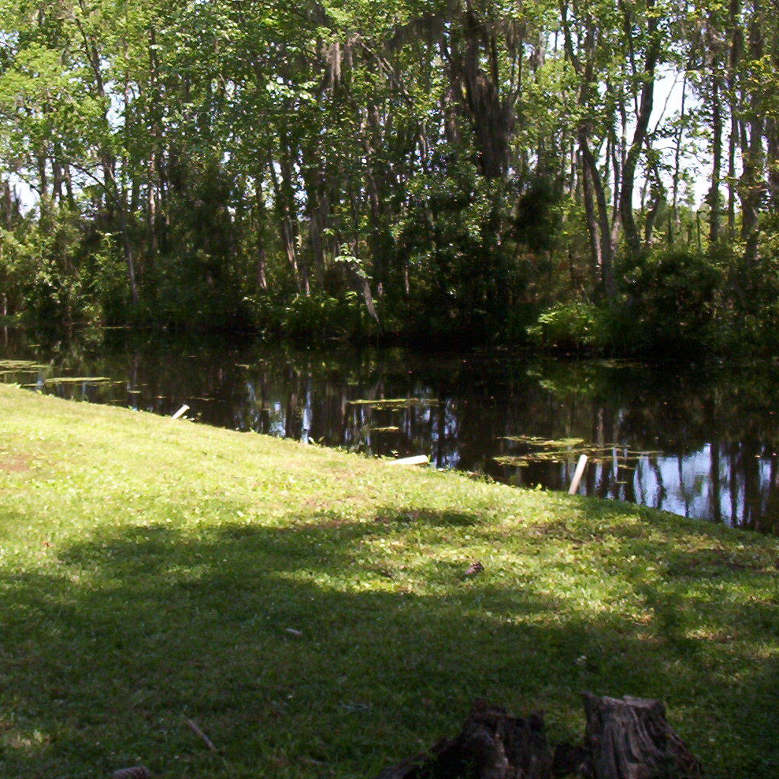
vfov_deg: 30.0
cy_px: 310
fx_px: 1451
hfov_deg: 29.8
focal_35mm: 57
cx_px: 248
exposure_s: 1/274
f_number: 4.5
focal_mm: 6
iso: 100
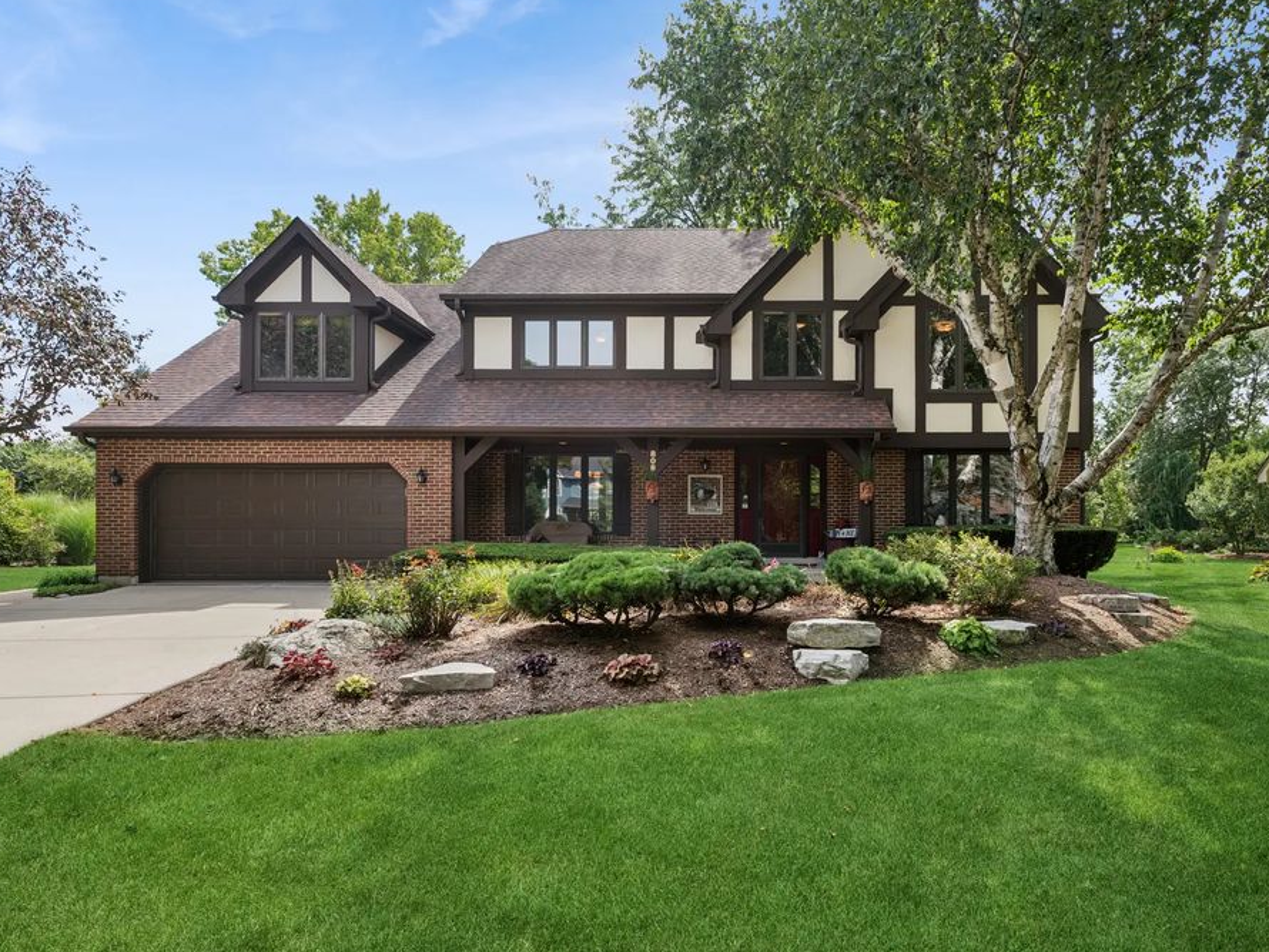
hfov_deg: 78.5
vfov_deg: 63.5
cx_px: 548
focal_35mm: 21
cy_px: 470
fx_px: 770
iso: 400
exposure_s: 1/125
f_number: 11
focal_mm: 19
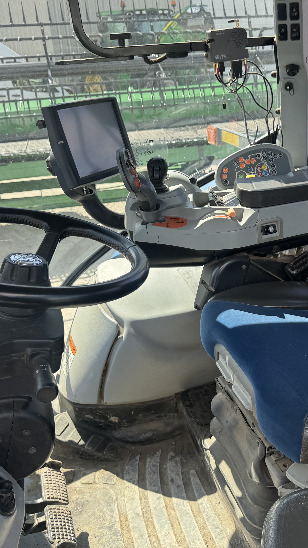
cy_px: 273
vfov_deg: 56.6
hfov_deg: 33.1
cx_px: 228
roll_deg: -0.5
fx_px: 508
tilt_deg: -23.1
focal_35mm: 35
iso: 80
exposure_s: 1/707
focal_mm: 6.76
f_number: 1.78
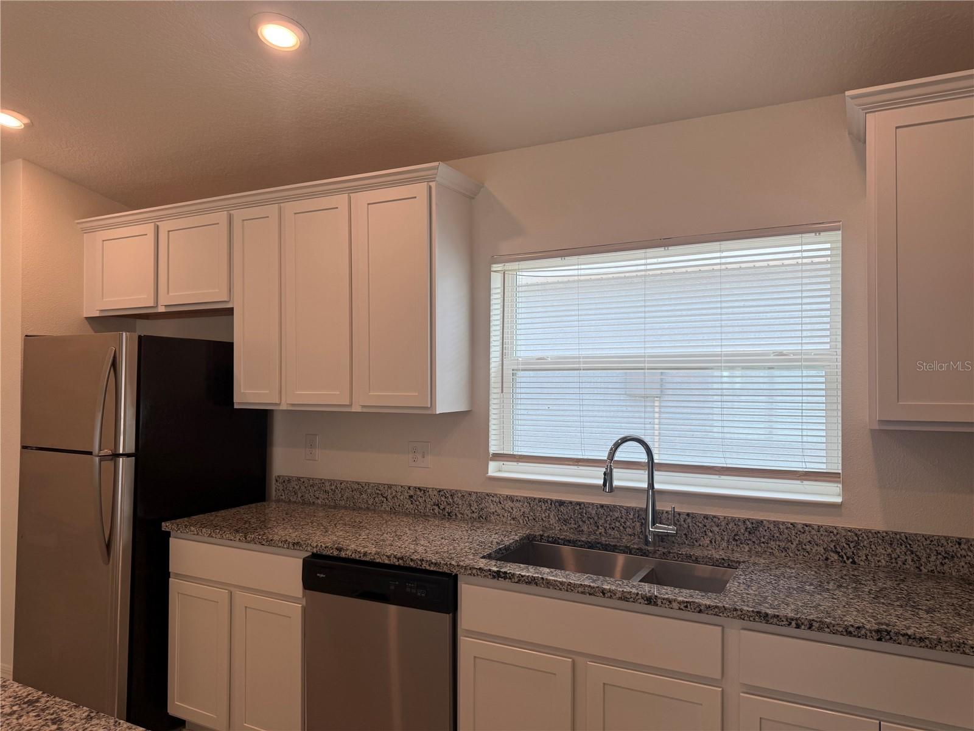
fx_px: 675
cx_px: 487
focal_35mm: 24
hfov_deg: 71.6
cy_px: 366
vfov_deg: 56.8
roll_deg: +0.6
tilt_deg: +1.4
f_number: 1.78
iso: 64
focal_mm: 6.76
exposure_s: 1/281
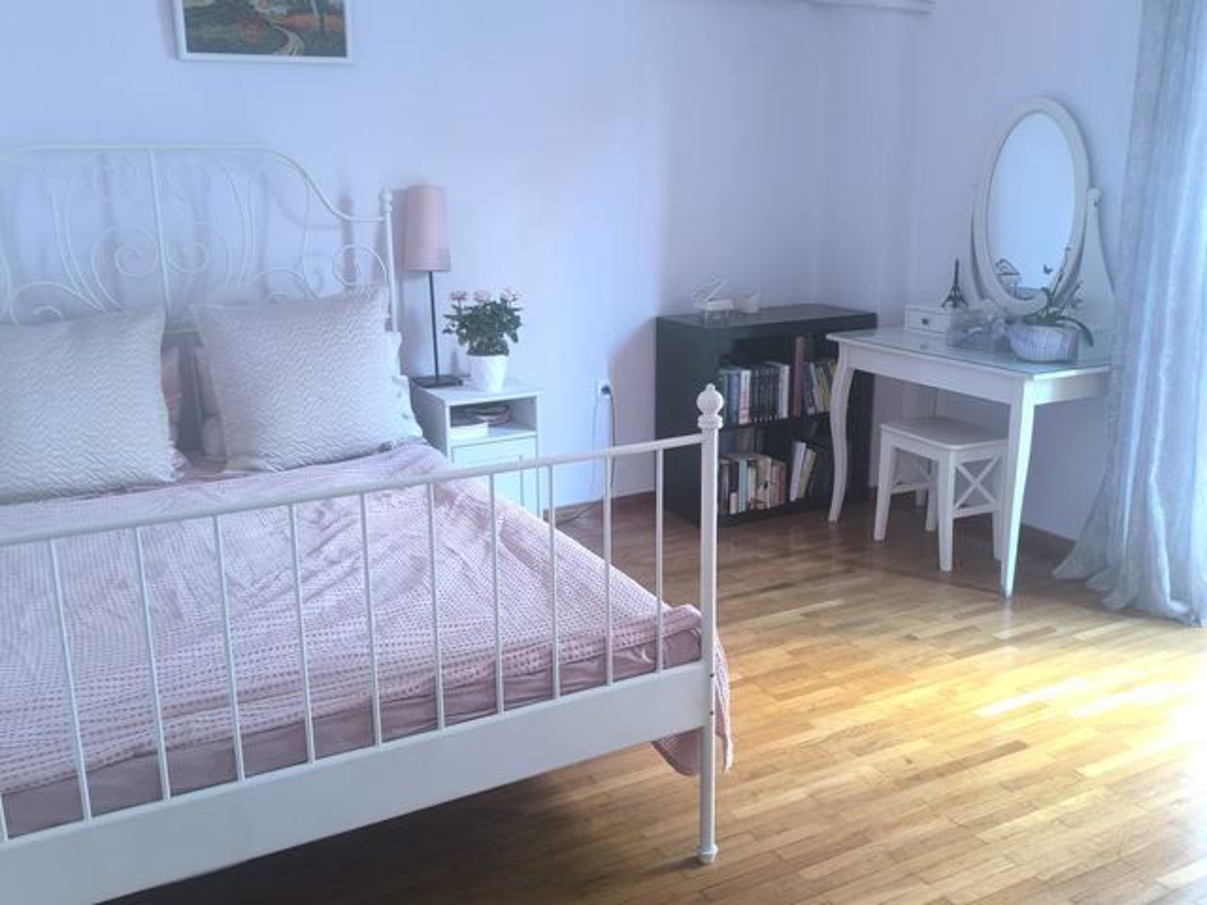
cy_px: 452
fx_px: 802
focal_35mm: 23
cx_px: 604
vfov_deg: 58.9
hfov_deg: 73.9
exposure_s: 1/33.3
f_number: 1.65
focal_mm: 6.14
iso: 1250
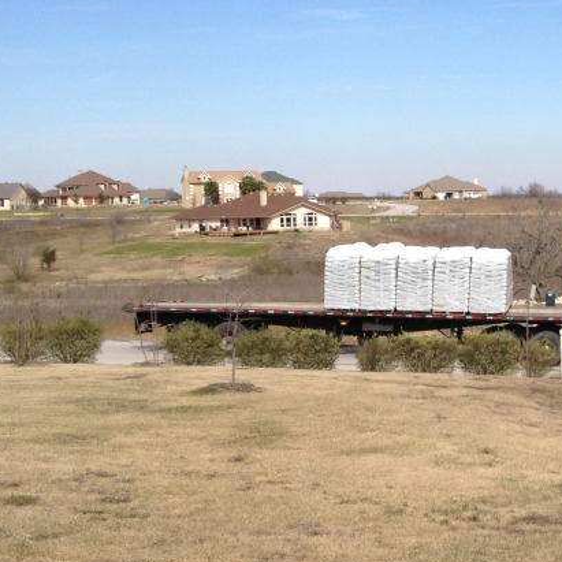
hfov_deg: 21.7
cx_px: 559
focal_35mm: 77
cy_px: 295
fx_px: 1414
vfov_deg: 22.5
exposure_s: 1/1842
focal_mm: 4.28
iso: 50
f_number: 2.4
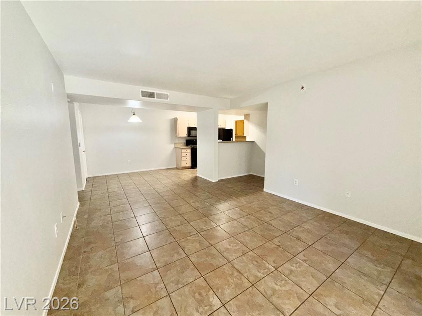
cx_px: 211
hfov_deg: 102.1
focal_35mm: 14
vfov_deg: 85.7
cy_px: 158
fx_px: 171
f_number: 2.2
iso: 160
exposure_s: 1/60
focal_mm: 2.22
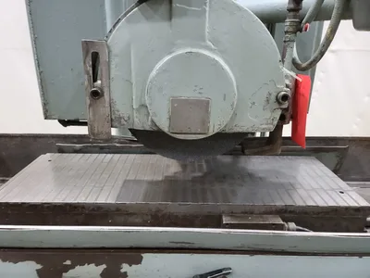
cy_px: 139
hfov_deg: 69.4
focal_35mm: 25
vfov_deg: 54.9
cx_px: 185
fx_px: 267
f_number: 1.8
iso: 500
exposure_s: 1/40
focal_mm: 7
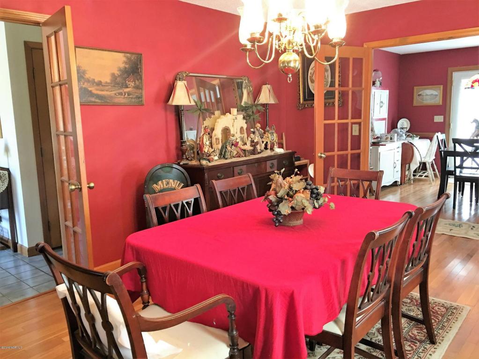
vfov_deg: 48.2
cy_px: 180
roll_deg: +1.0
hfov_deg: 61.7
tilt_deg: -7.3
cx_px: 240
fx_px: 401
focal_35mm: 29
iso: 80
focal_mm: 4.15
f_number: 2.2
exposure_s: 1/10
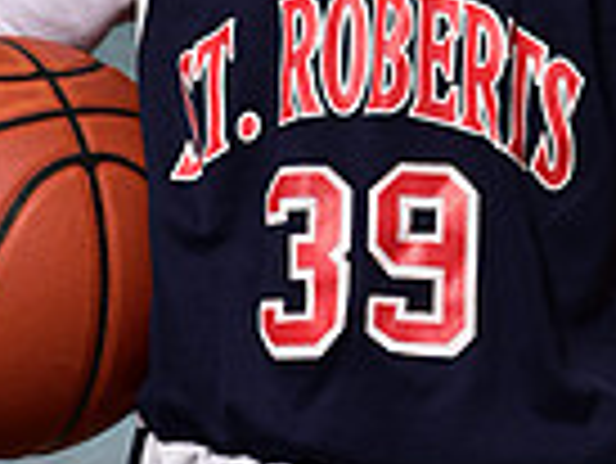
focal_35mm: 284
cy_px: -198
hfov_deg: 7.0
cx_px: 304
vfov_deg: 5.2
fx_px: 5058
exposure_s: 1/200
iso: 100
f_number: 5
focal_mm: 70
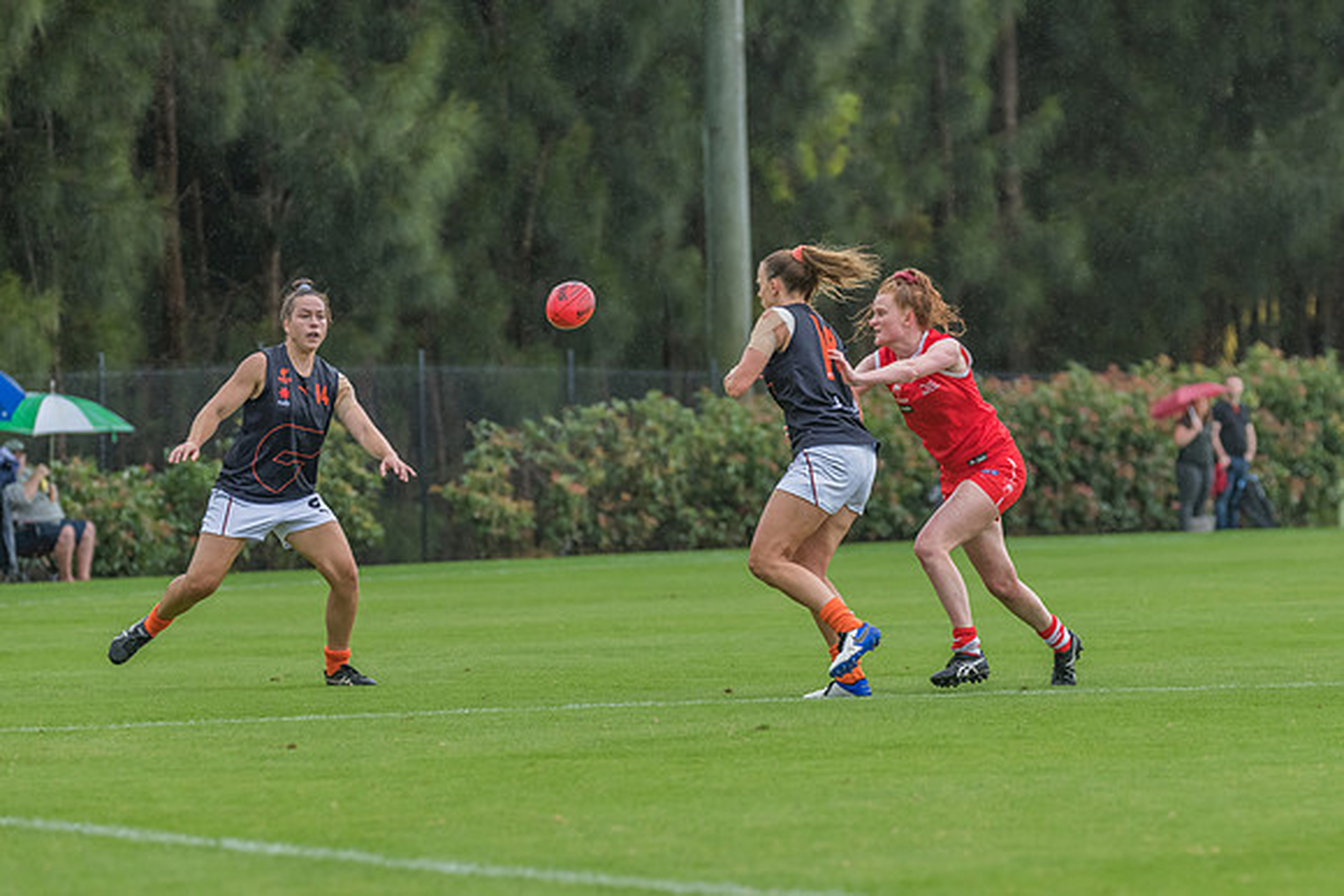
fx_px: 10453
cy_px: 443
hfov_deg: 7.4
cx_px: 931
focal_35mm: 280
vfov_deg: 4.9
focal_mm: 195
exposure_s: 1/1250
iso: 800
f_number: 4.5
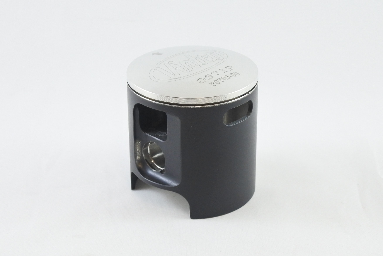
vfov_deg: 25.1
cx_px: 192
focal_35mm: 54
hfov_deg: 36.9
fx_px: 575
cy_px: 128
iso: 640
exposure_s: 1/125
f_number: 4.8
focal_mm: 20.1
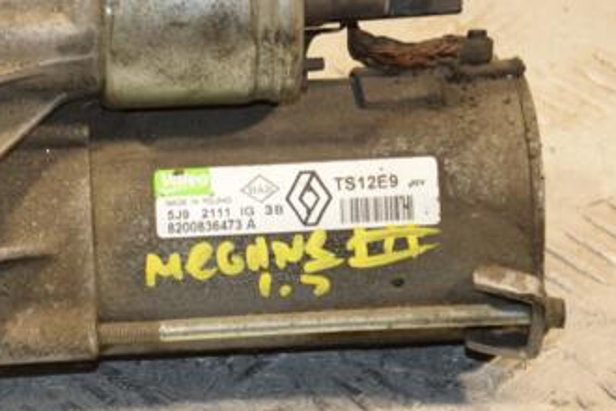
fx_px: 3730
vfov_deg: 6.3
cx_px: 151
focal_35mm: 218
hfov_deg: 9.4
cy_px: 209
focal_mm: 80
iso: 800
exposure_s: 1/200
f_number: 5.6
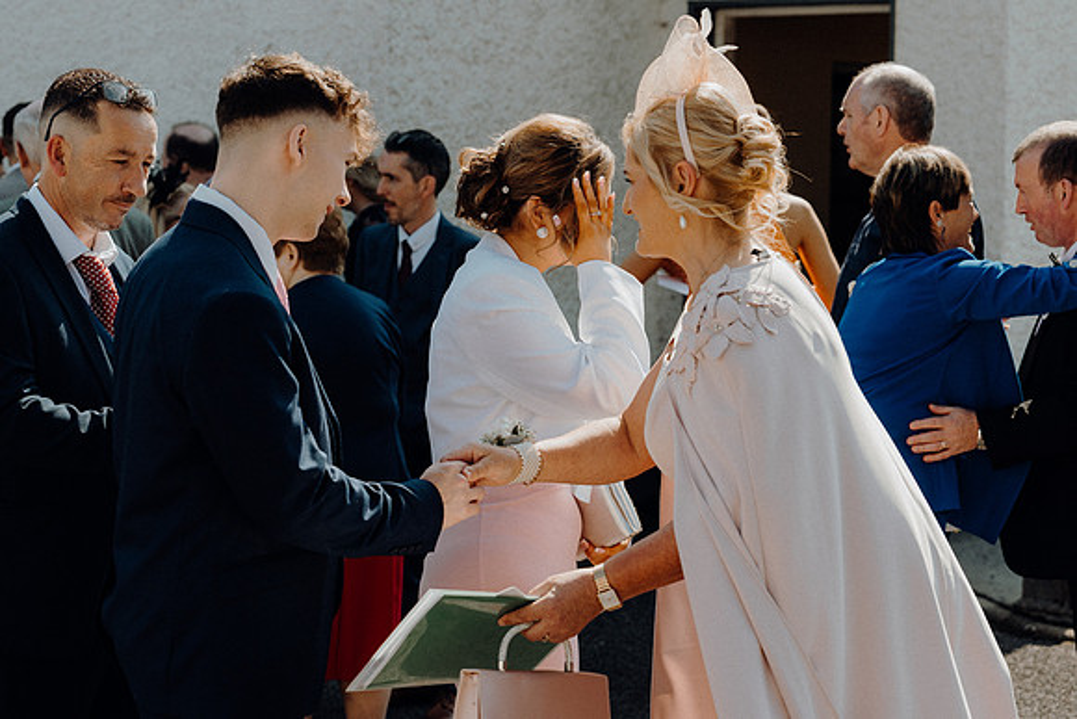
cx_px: 538
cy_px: 360
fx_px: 2335
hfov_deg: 26.0
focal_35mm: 78
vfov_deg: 17.5
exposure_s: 1/800
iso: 125
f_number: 3.5
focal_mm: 52
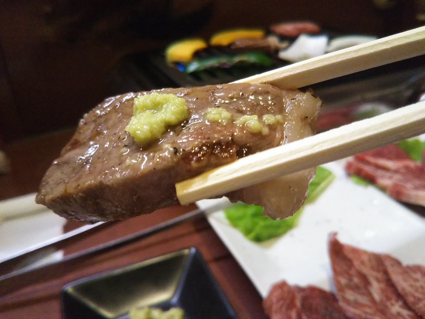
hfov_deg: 60.0
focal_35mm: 30
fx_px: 368
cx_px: 212
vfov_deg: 46.8
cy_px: 160
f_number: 2.2
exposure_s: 1/33
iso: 500
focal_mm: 4
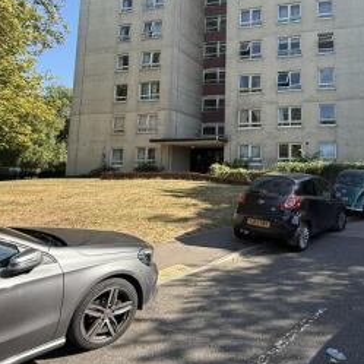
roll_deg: +0.3
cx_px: 283
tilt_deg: +8.3
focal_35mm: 29
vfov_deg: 54.7
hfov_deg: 52.6
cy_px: 126
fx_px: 345
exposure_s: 1/751
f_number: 2.2
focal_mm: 2.22
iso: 64
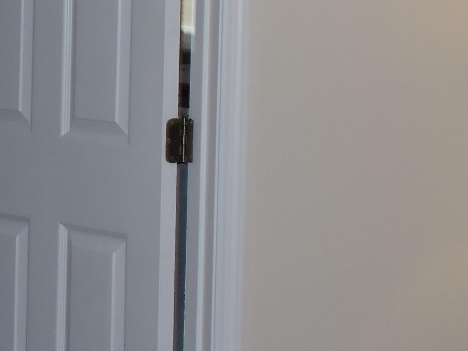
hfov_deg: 12.3
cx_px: 699
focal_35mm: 153
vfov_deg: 9.6
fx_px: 2069
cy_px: -43
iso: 200
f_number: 3.6
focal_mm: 8.9
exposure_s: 1/30
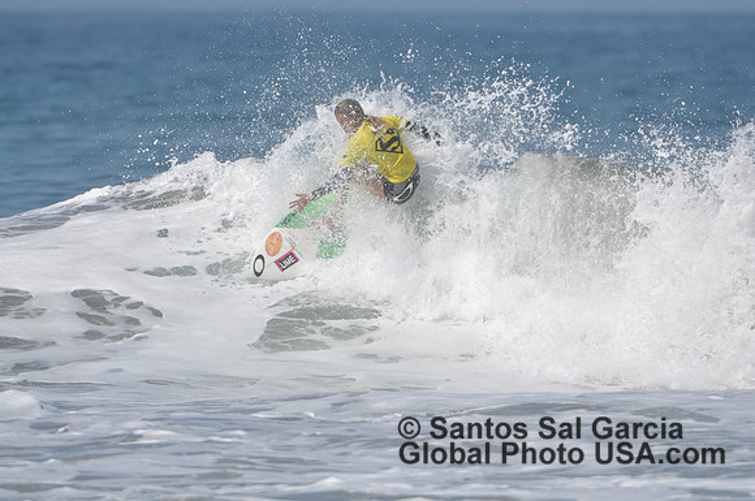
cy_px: 250
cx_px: 378
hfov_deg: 2.5
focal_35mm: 825
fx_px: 17278
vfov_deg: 1.7
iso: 400
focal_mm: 550
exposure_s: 1/2000
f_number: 7.1
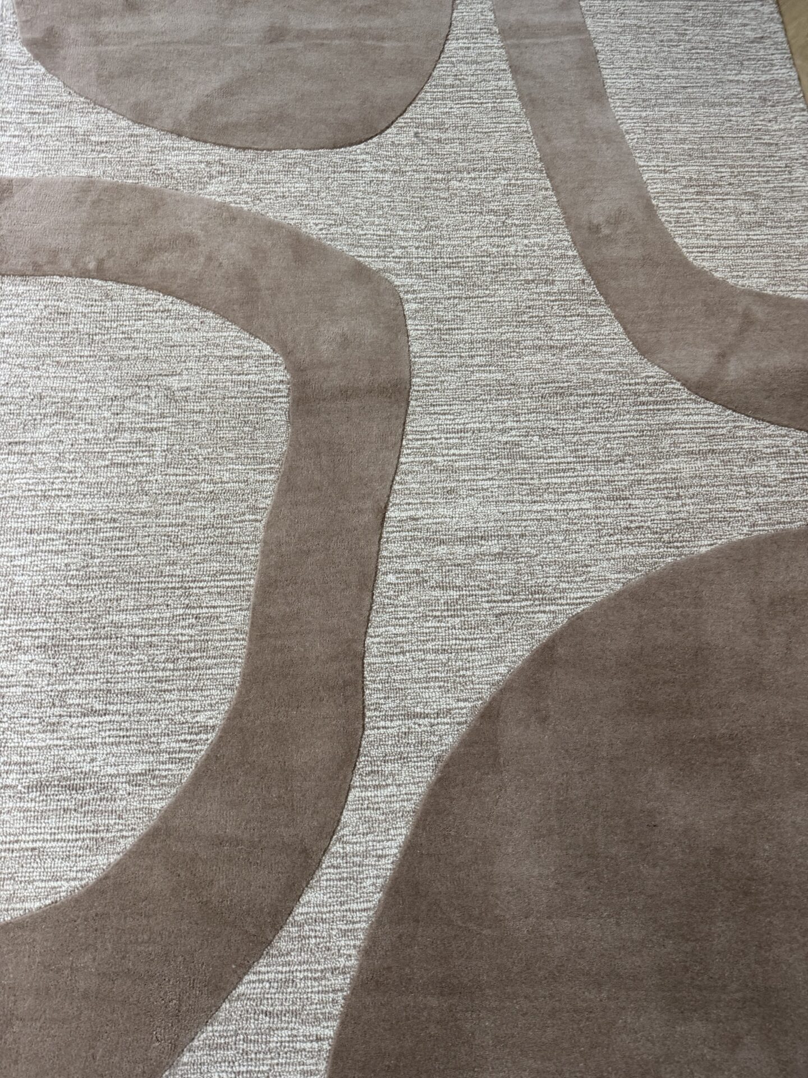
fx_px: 747
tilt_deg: -72.8
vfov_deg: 71.6
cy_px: 539
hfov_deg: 56.8
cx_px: 404
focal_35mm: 24
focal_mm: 6.76
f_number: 1.78
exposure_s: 1/50
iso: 320
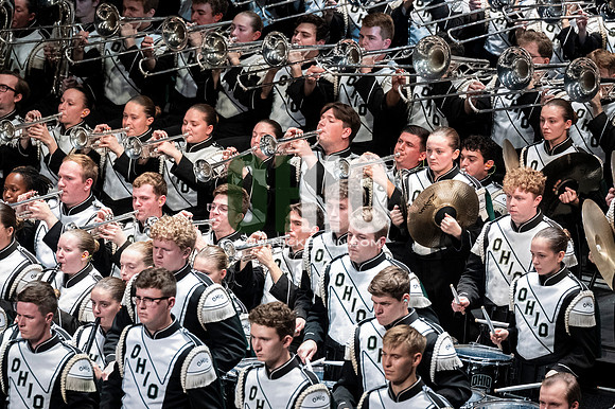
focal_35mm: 300
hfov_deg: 6.9
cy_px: 204
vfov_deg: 4.6
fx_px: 5122
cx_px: 308
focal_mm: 200
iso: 4000
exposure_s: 1/500
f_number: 4
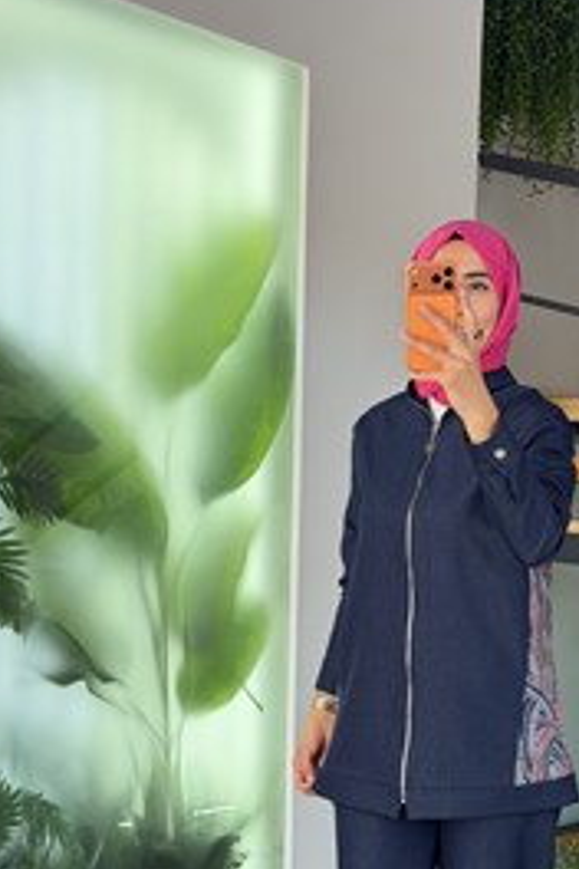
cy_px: 630
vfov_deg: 25.7
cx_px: 418
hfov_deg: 17.4
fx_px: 1882
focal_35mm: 78
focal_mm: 6.76
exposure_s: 1/177
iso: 80
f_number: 1.78
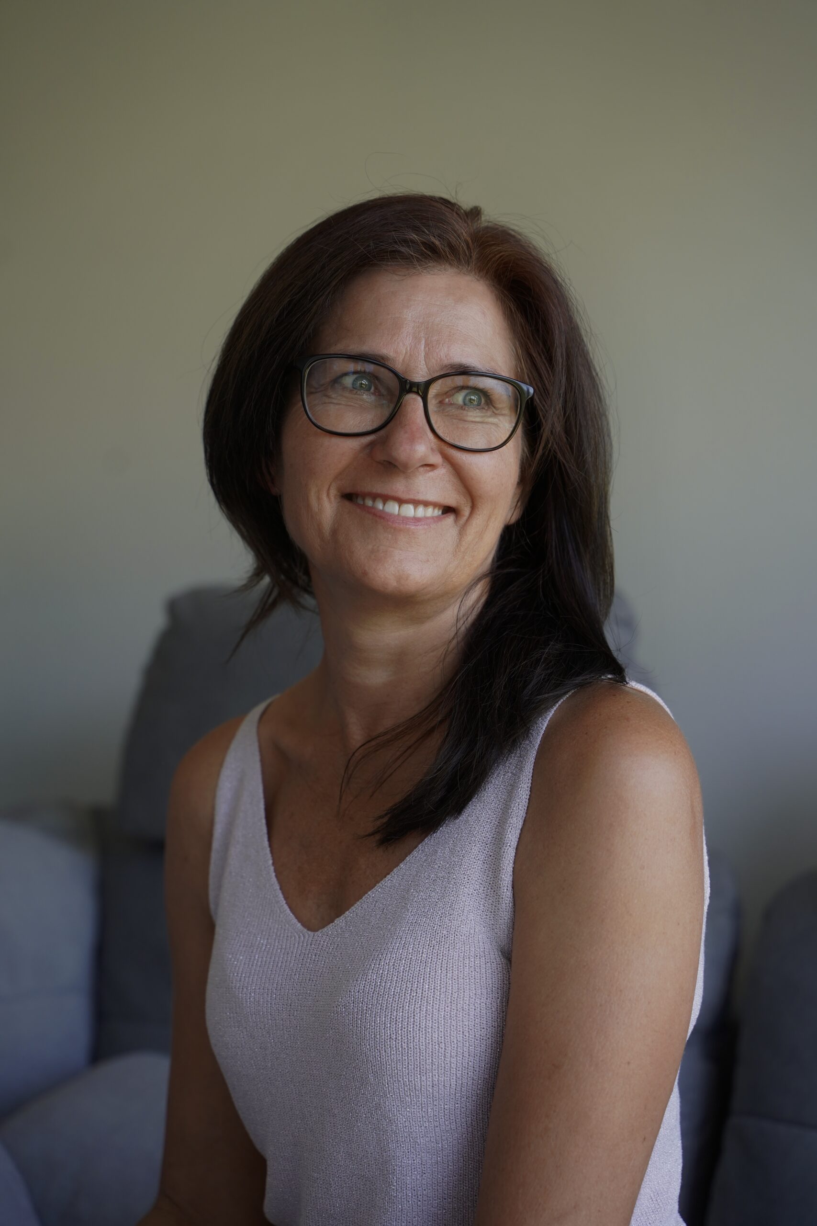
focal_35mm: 75
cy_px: 613
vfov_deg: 27.0
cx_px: 408
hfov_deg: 18.2
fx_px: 2553
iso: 500
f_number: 4
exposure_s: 1/160
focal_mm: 75
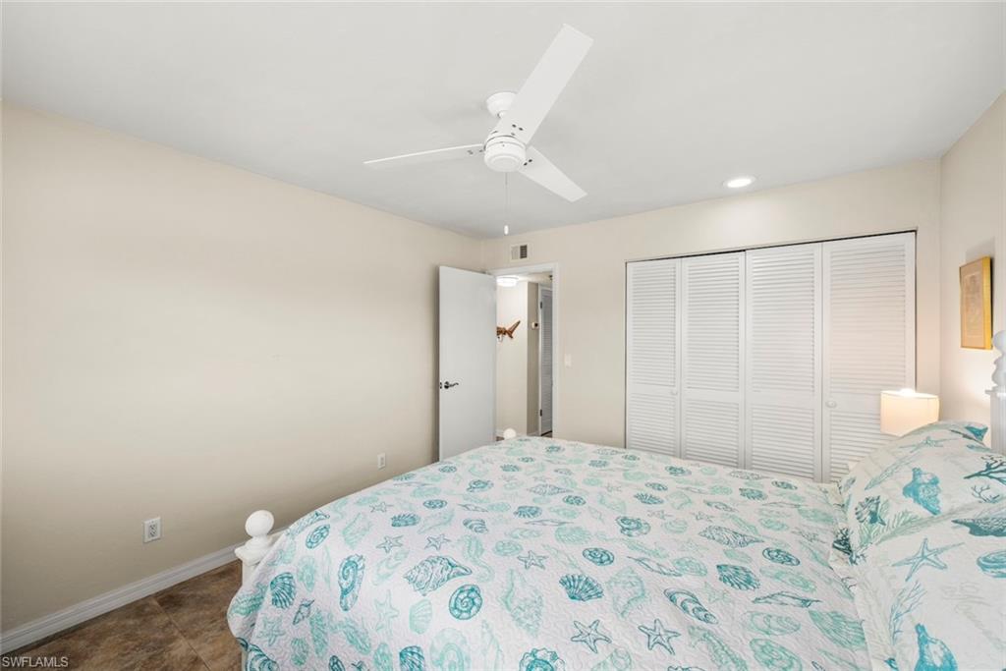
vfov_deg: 81.2
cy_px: 336
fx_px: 391
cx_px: 503
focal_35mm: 14
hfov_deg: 104.2
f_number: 10
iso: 160
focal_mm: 14
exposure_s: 1/6
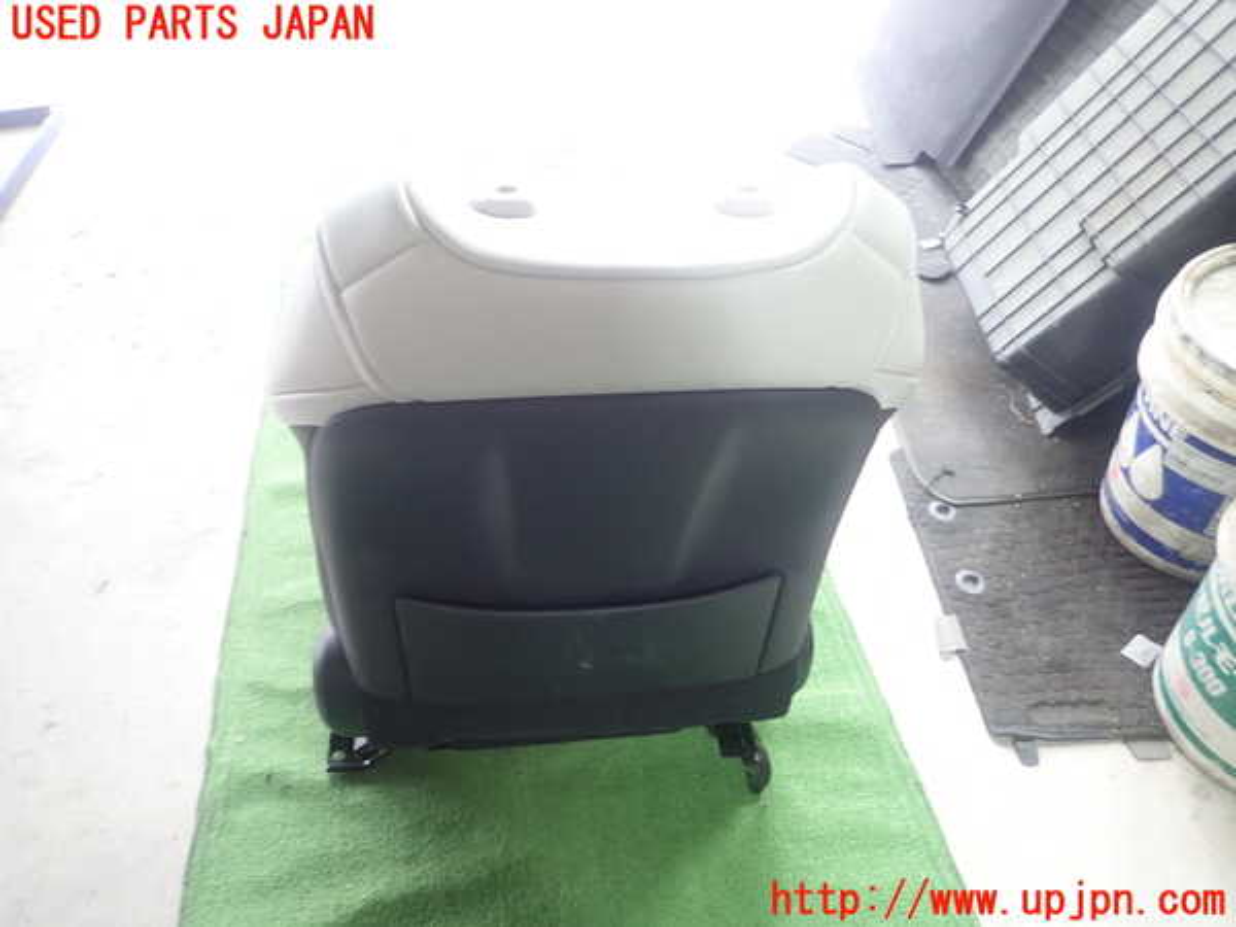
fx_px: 893
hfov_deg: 69.4
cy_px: 464
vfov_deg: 54.9
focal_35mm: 25
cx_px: 618
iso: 200
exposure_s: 1/50
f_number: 2
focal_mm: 4.5
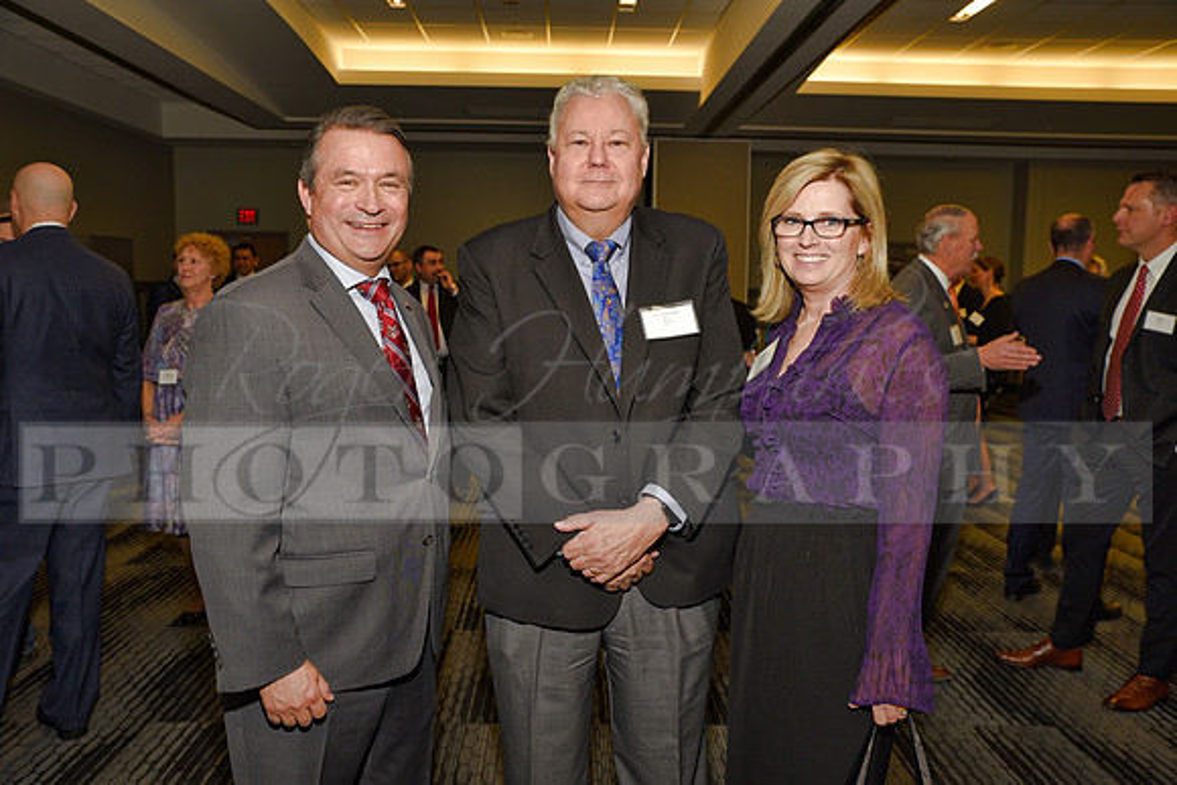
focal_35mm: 31
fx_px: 1014
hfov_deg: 60.3
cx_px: 588
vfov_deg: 42.3
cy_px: 392
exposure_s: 1/60
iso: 200
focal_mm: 31
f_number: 5
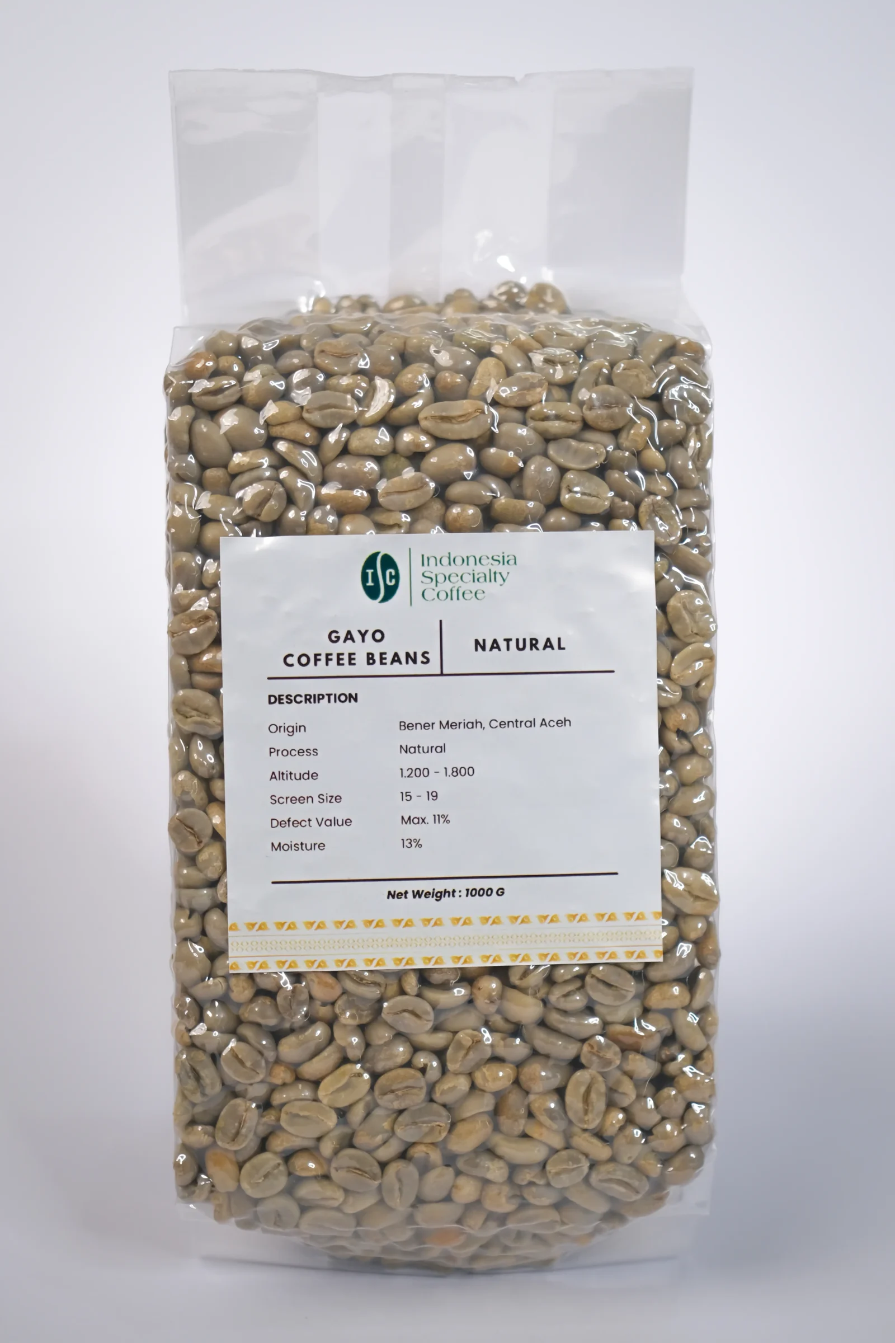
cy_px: 672
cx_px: 448
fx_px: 1305
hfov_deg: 37.9
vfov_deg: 54.4
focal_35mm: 35
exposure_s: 1/160
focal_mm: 23
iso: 250
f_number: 3.2
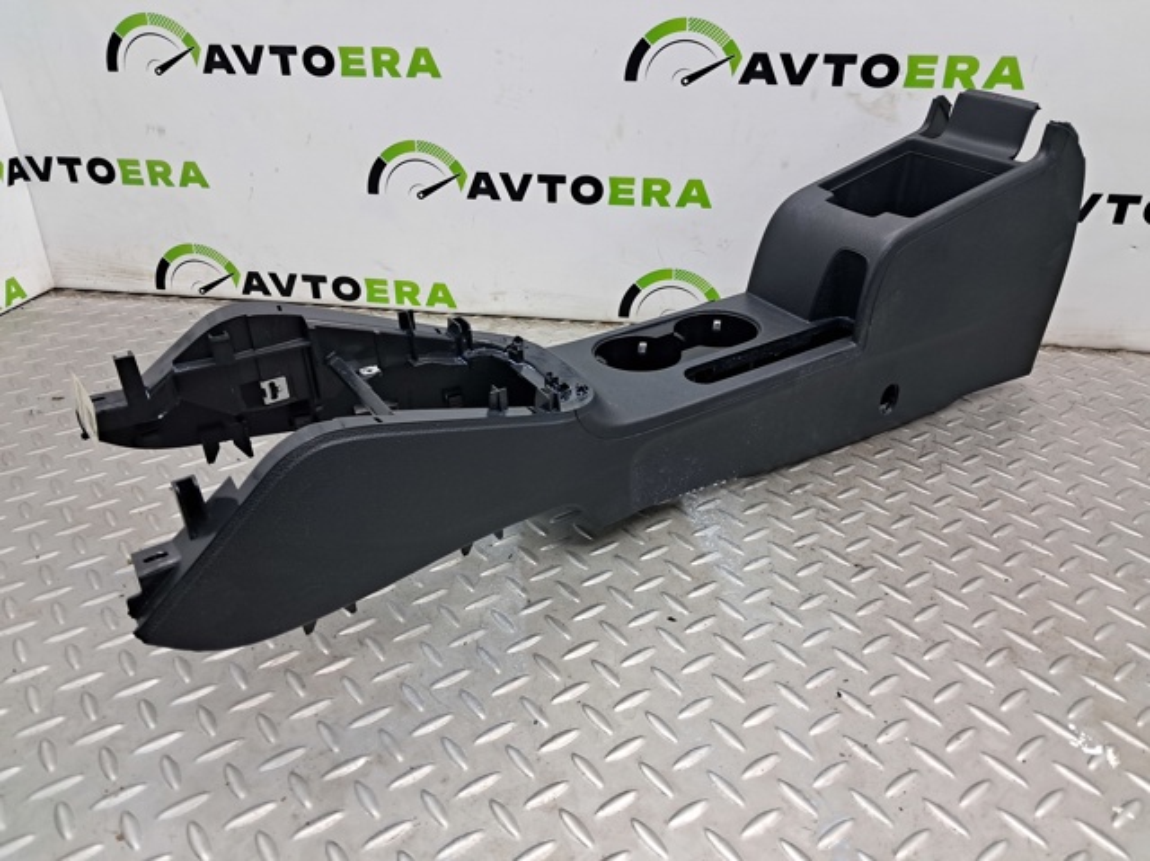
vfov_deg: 51.3
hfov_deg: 65.4
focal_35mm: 27
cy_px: 430
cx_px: 575
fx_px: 896
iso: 125
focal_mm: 4
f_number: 1.8
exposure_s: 1/50
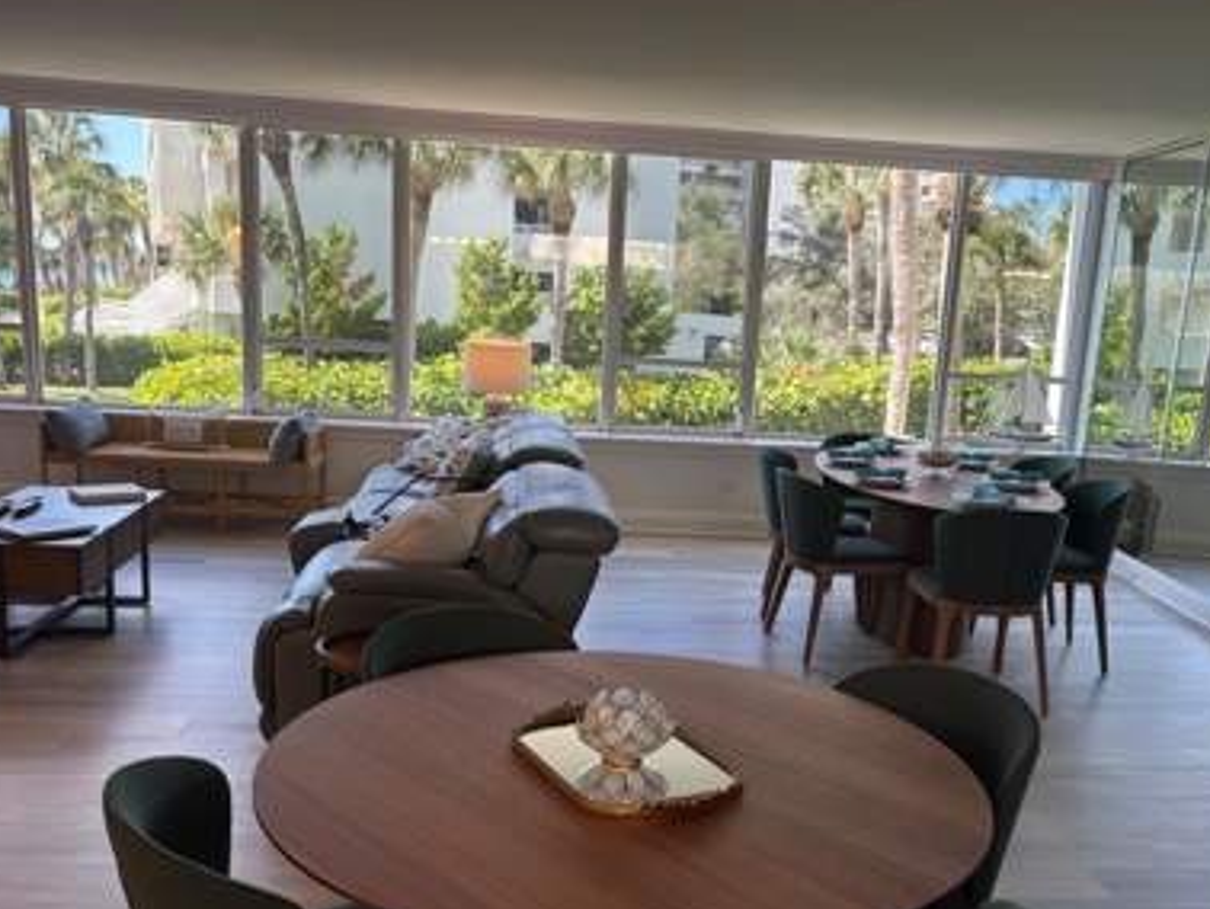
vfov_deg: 42.8
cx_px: 640
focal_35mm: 33
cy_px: 531
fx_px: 1154
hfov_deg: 55.3
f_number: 1.6
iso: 64
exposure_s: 1/120
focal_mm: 5.96
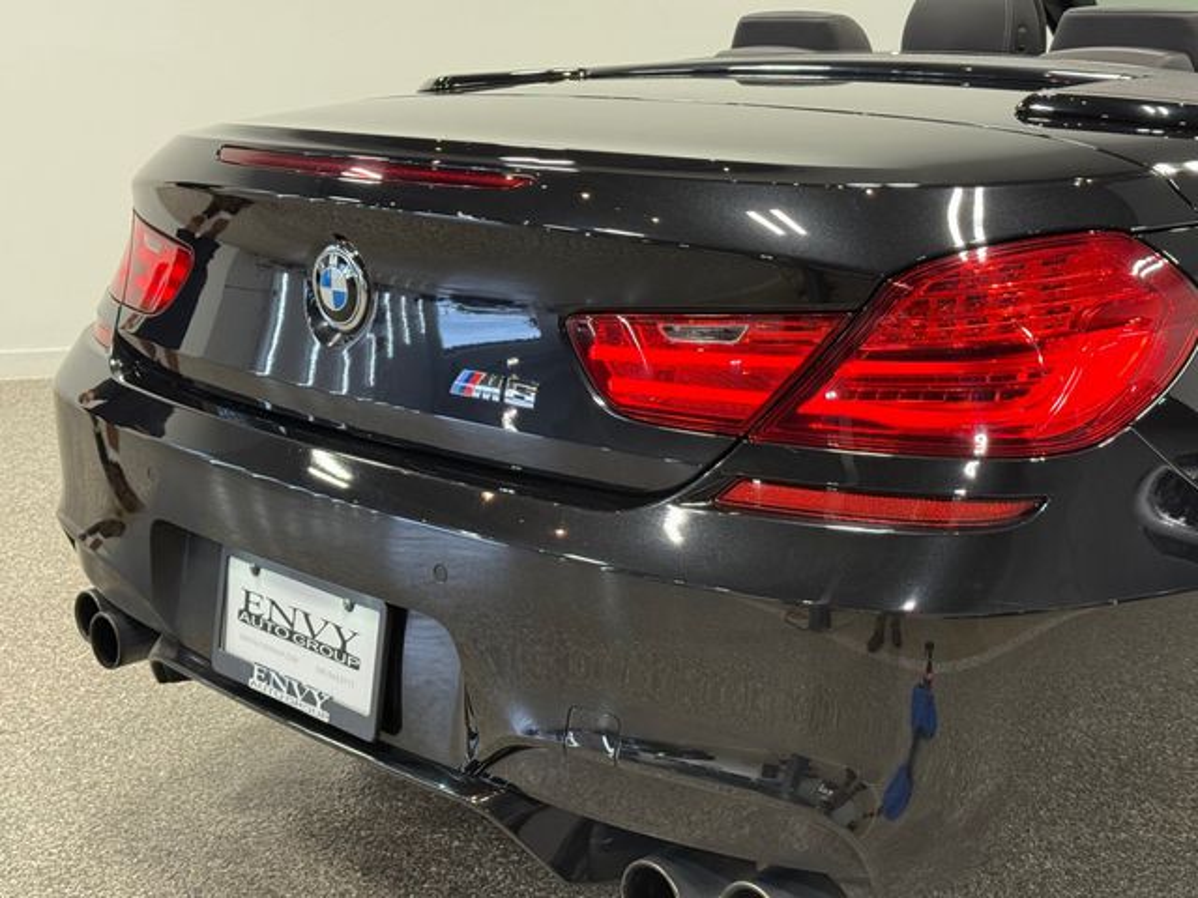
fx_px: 1661
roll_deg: -0.4
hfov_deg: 39.7
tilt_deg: -14.0
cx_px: 599
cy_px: 449
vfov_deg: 30.3
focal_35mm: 48
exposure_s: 1/120
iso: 125
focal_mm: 6.76
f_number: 1.78
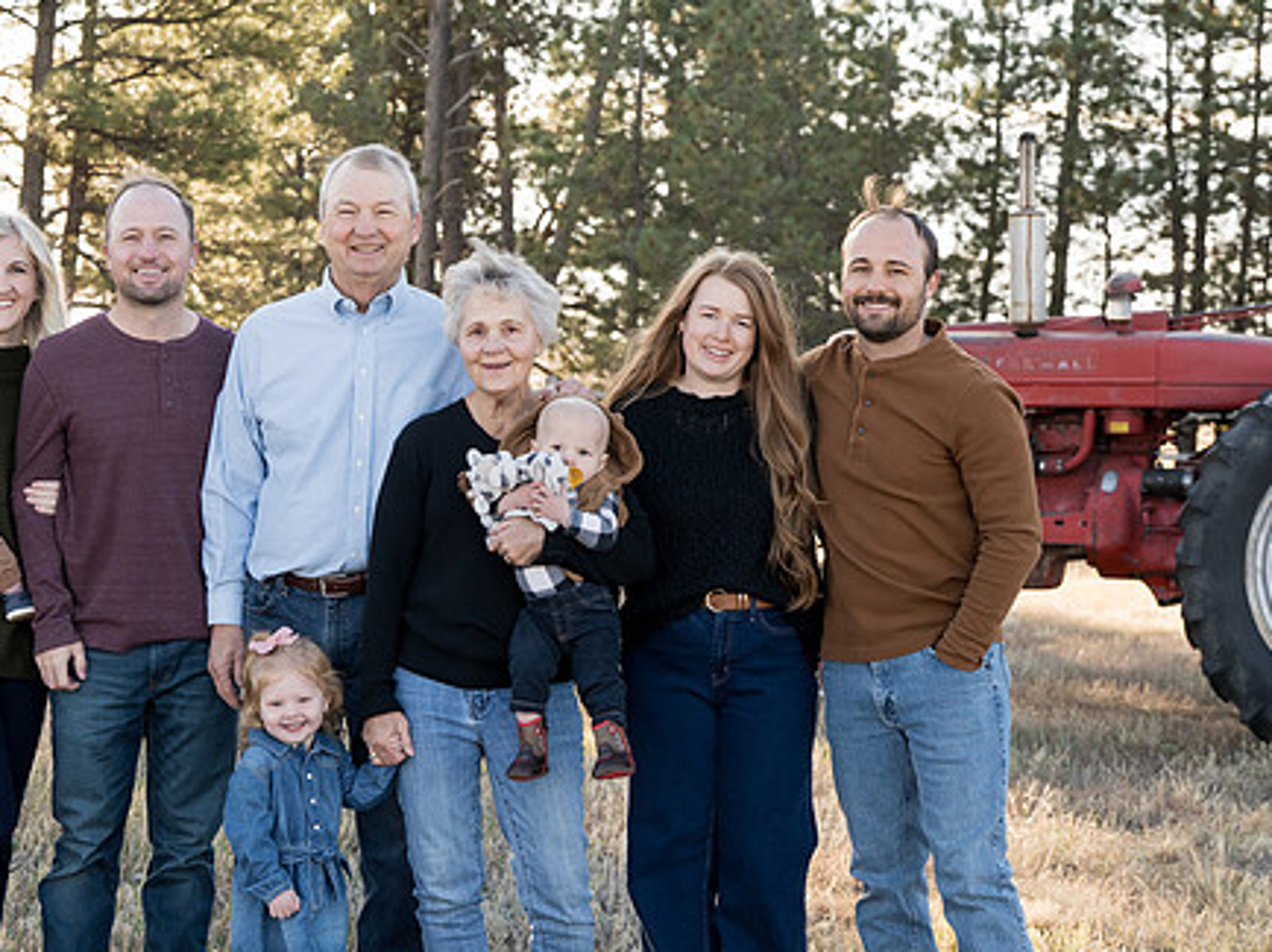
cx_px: 525
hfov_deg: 21.8
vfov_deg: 16.4
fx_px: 3305
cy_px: 470
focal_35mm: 90
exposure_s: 1/320
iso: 1000
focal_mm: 70
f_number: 7.1
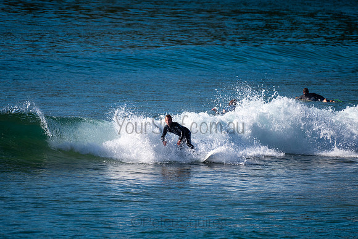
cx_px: 183
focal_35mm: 599
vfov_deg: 2.3
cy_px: 117
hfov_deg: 3.4
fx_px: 5953
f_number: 5.6
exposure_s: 1/1000
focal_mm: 500
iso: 100
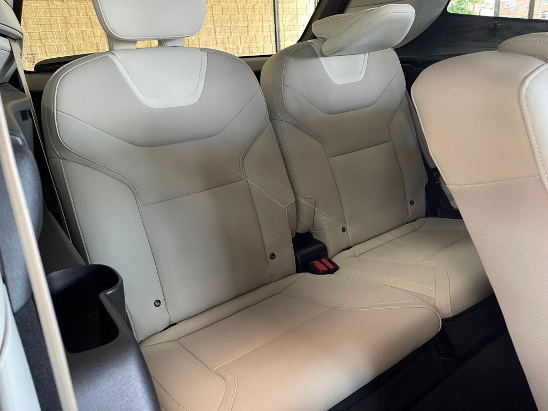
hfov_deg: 67.3
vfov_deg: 53.1
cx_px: 274
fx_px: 412
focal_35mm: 26
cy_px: 206
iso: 200
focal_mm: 4.2
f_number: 1.6
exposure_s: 1/60
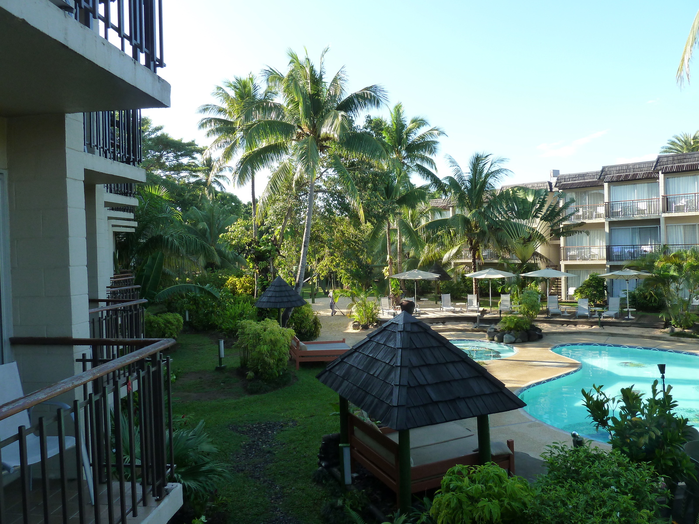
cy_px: 262
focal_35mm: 25
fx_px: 505
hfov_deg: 69.4
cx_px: 350
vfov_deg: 54.9
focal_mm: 4.1
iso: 125
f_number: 4
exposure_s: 1/160
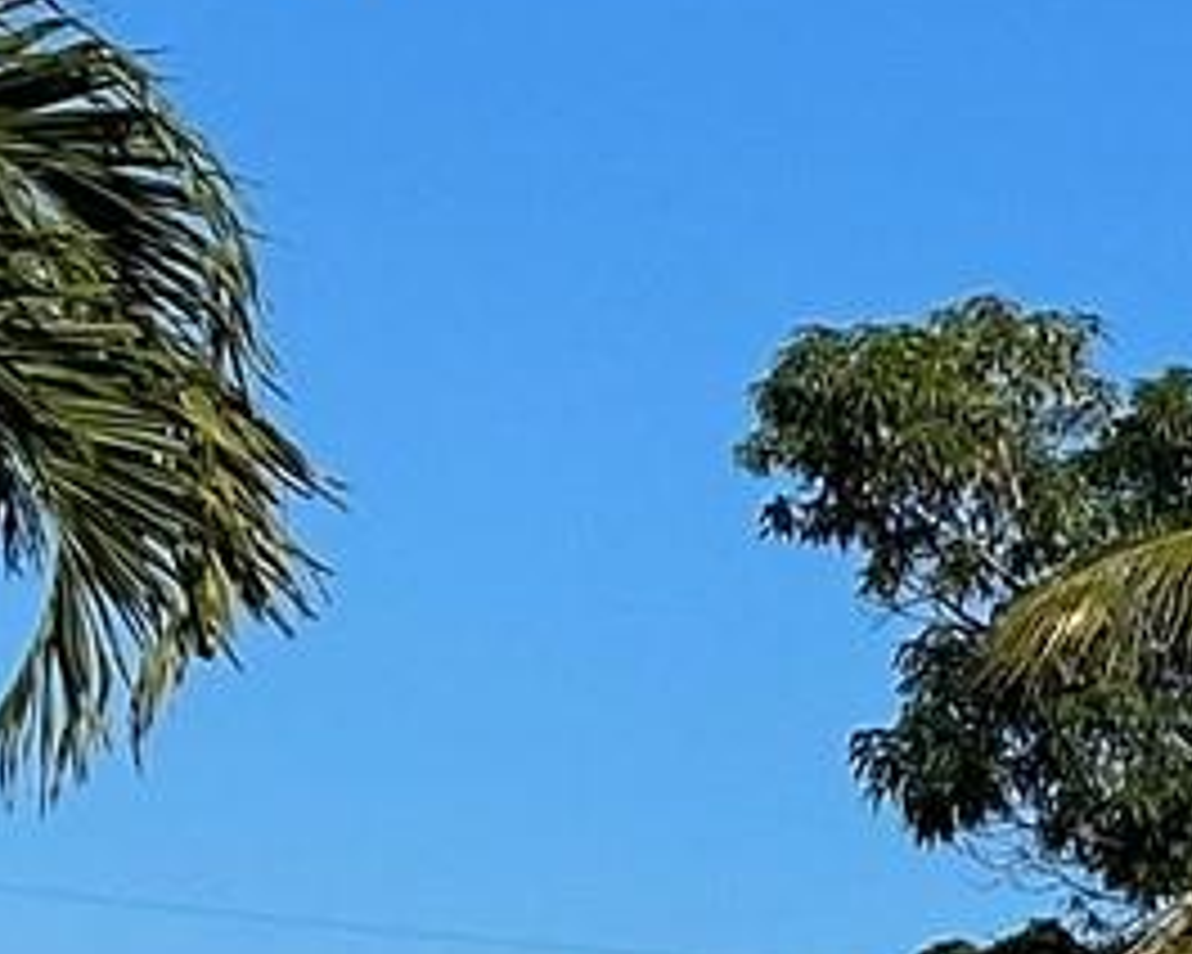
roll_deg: -4.5
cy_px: 2133
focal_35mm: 283
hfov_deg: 6.4
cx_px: 3081
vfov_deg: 5.3
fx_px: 9984
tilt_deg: -0.4
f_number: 1.78
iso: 64
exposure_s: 1/8929
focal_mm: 6.86
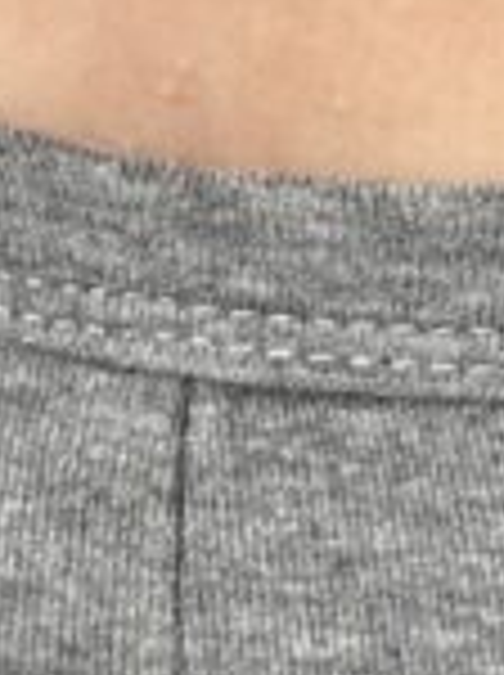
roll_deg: +6.2
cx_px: 36
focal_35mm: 278
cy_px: -410
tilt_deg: -36.5
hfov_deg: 5.3
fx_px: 5412
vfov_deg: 7.0
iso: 40
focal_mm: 5.96
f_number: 1.6
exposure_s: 1/121
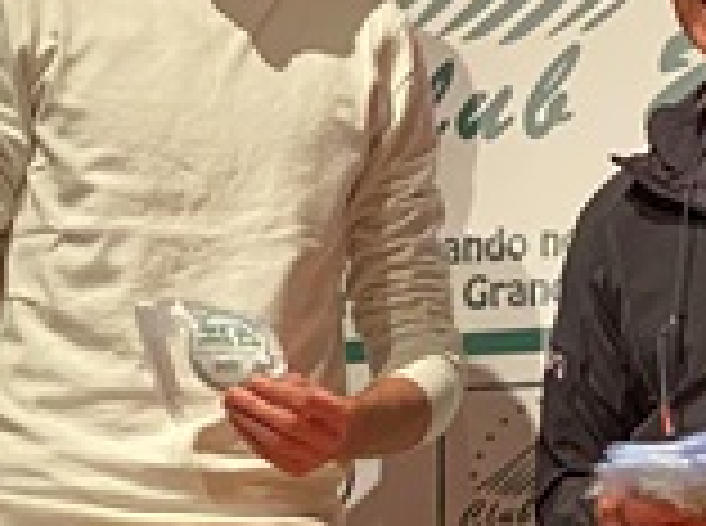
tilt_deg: +9.4
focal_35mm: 255
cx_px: 418
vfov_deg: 5.8
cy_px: 647
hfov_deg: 7.8
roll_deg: +0.8
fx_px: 5189
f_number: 2
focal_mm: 6
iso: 400
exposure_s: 1/50
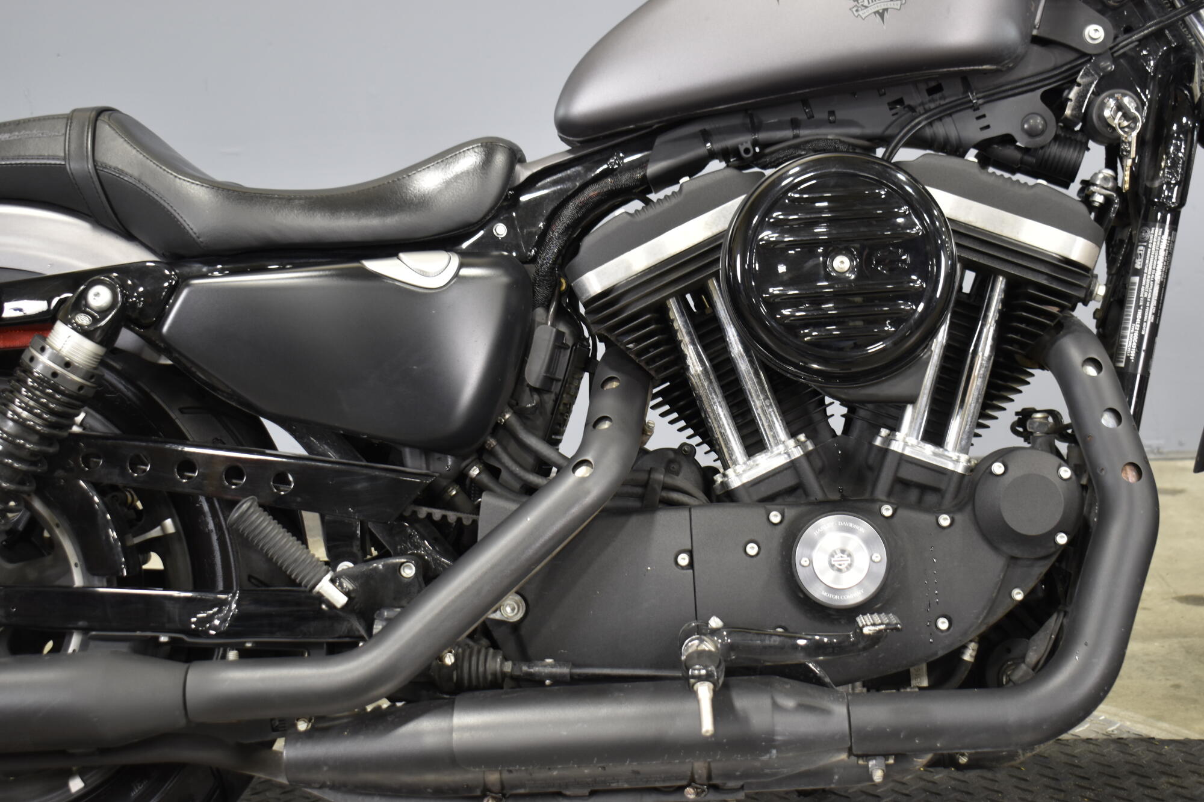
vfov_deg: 23.8
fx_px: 1906
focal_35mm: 57
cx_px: 602
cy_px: 401
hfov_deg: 35.1
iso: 400
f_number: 4.8
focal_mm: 38
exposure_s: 1/6
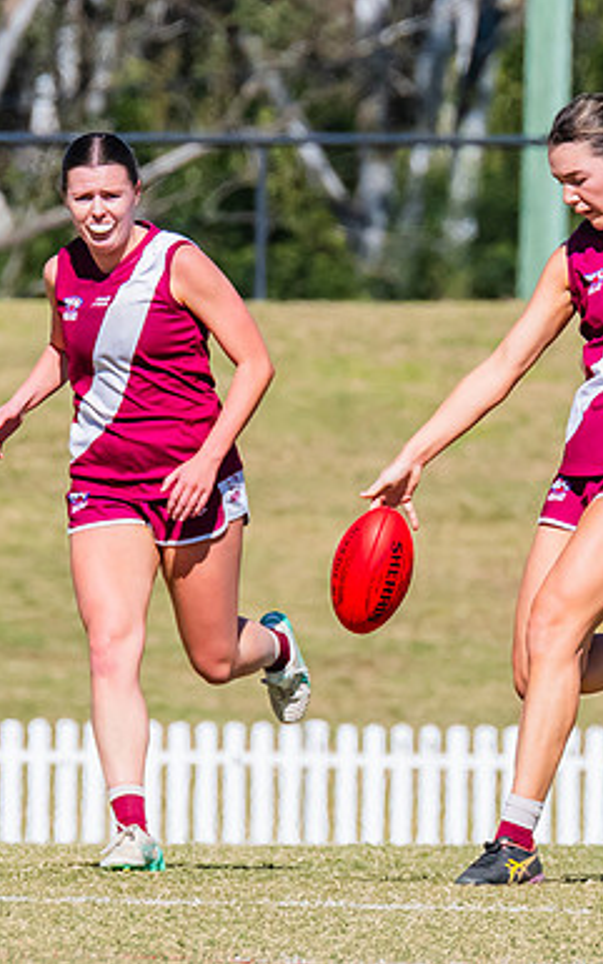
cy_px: 310
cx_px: 447
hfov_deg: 1.0
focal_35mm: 1265
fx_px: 33225
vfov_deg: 1.7
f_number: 11
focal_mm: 420
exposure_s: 1/1600
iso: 800
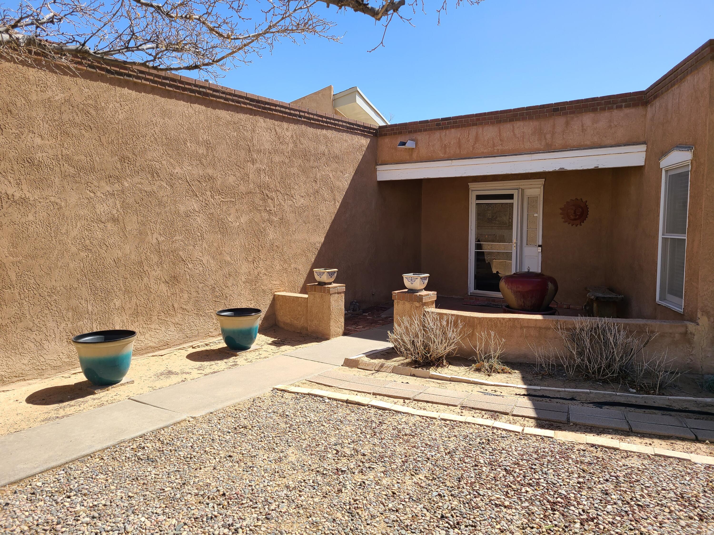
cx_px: 357
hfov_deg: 67.3
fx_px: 536
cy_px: 268
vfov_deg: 53.1
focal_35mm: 26
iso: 40
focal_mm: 5.4
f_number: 1.8
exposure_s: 1/1472
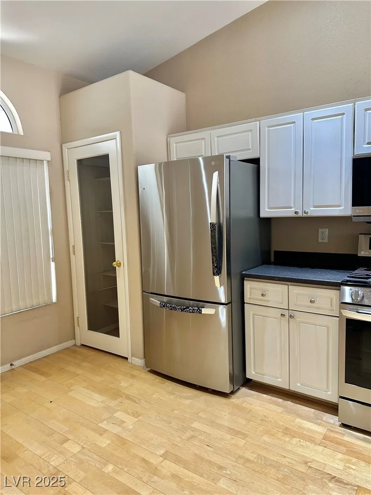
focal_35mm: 24
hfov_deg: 56.8
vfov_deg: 71.6
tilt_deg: -6.0
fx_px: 343
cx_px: 186
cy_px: 248
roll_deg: +0.1
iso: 160
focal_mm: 6.86
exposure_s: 1/60
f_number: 1.78
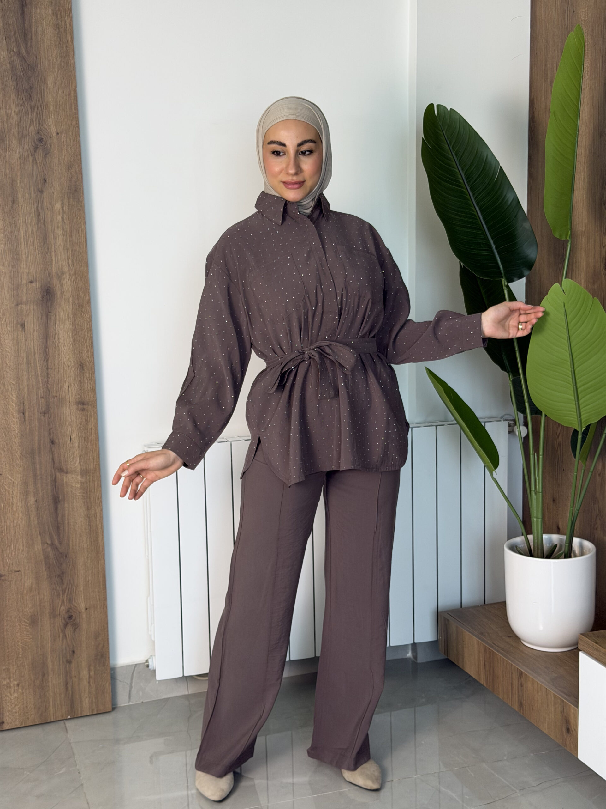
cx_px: 303
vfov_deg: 39.7
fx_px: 1120
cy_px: 404
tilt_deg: -9.3
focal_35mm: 48
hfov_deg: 30.3
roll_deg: +1.5
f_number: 1.78
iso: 80
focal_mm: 6.76
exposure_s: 1/100
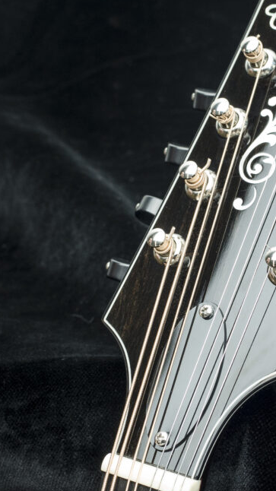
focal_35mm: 58
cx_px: 213
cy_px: 281
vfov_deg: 36.0
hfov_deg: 20.5
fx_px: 755
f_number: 5.6
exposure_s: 1/250
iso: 400
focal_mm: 18.3
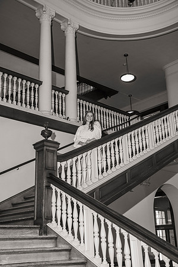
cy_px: 134
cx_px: 89
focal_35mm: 48
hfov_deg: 28.1
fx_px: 356
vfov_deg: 41.1
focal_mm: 48
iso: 1000
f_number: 4
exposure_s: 1/125
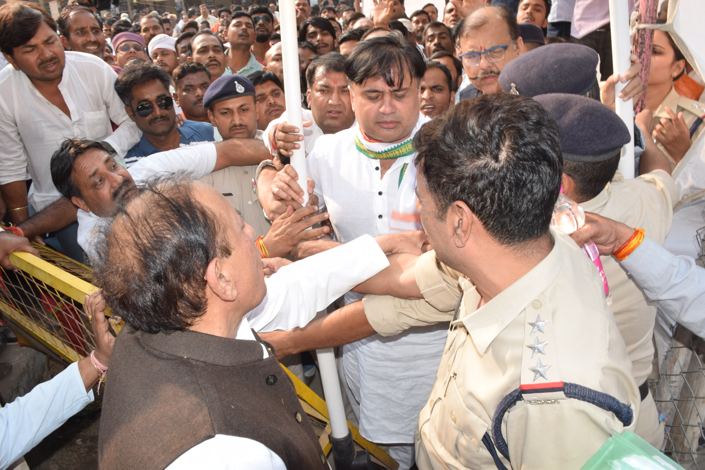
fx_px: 588
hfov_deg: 61.9
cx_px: 352
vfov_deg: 43.6
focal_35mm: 30
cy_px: 235
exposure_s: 1/125
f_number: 11
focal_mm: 20
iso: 400
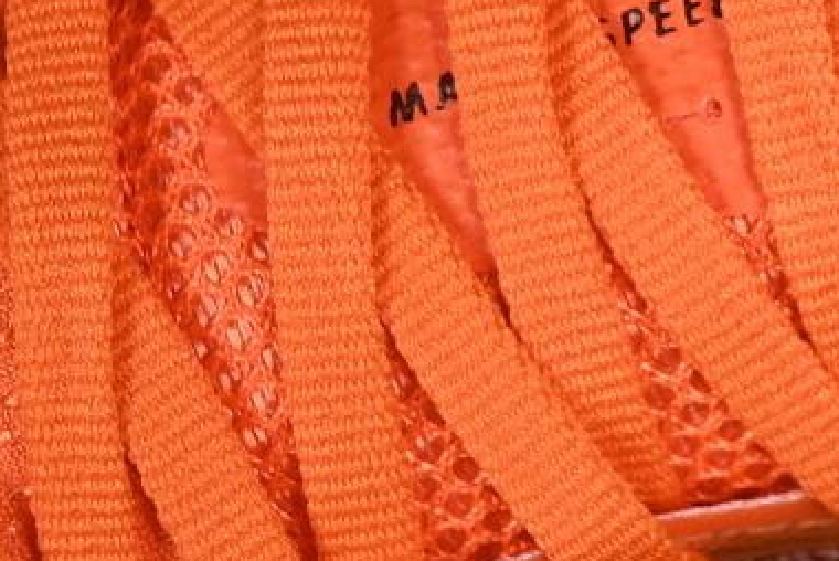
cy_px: -9
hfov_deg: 9.6
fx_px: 4968
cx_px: 925
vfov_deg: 6.4
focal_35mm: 213
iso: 160
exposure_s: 1/60
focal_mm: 50
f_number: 7.1
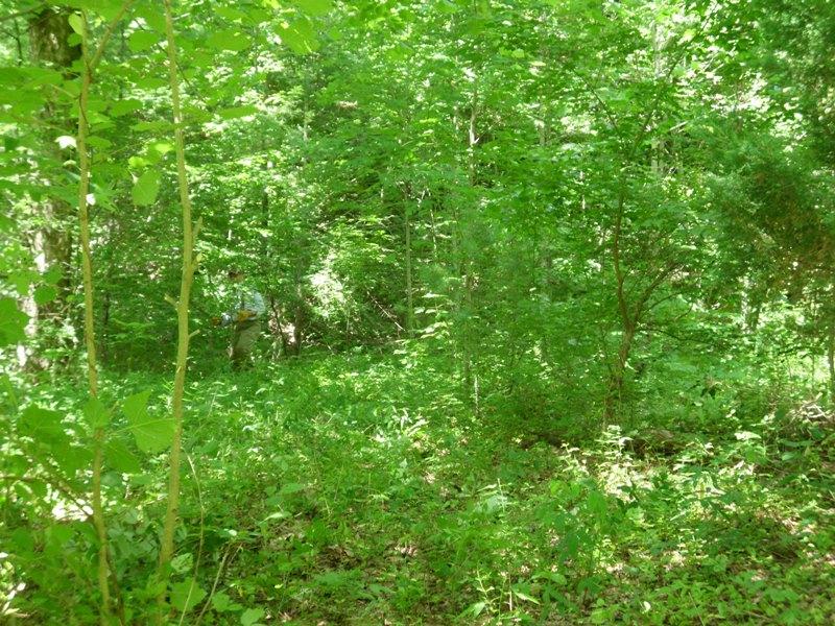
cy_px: 313
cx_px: 418
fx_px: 1303
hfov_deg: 35.5
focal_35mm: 54
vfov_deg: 27.0
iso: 200
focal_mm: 9.7
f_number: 4
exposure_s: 1/60
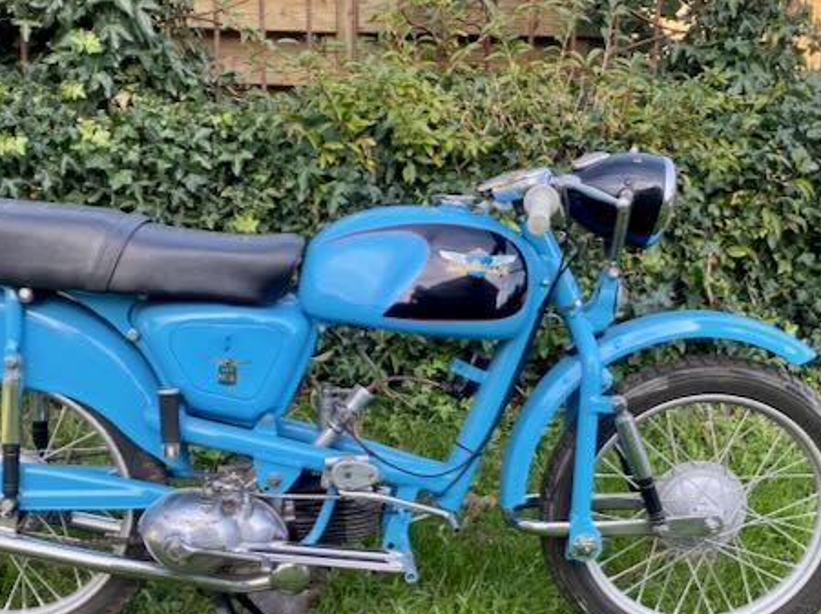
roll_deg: -0.1
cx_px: 310
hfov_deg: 49.7
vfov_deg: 38.2
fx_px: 877
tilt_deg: -13.2
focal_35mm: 37
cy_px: 406
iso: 32
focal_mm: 4.25
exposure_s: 1/232
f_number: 1.8
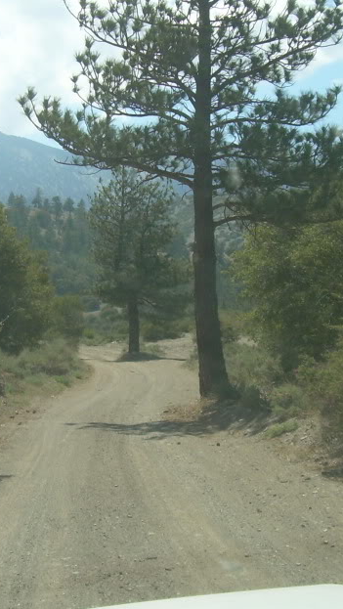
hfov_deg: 17.7
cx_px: 189
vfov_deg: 31.0
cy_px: 297
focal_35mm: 68
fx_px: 1098
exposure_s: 1/707
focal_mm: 6.3
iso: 50
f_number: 4.6
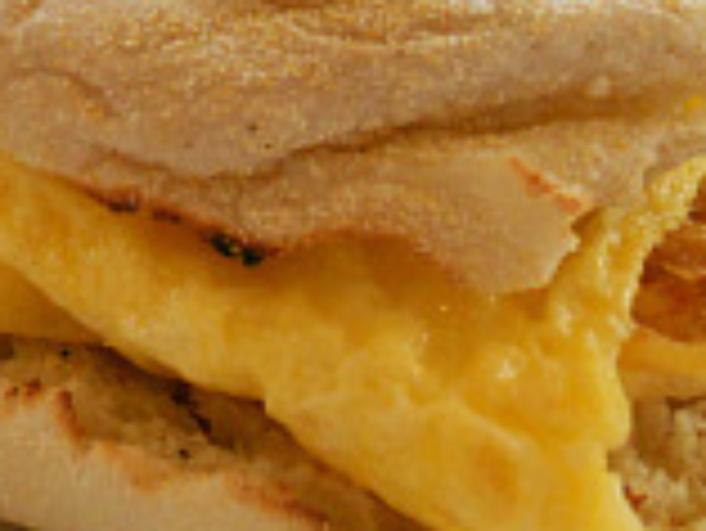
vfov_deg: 16.0
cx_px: -49
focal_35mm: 89
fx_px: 1817
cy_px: -110
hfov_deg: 21.0
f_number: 2.7
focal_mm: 5
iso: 400
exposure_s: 1/40
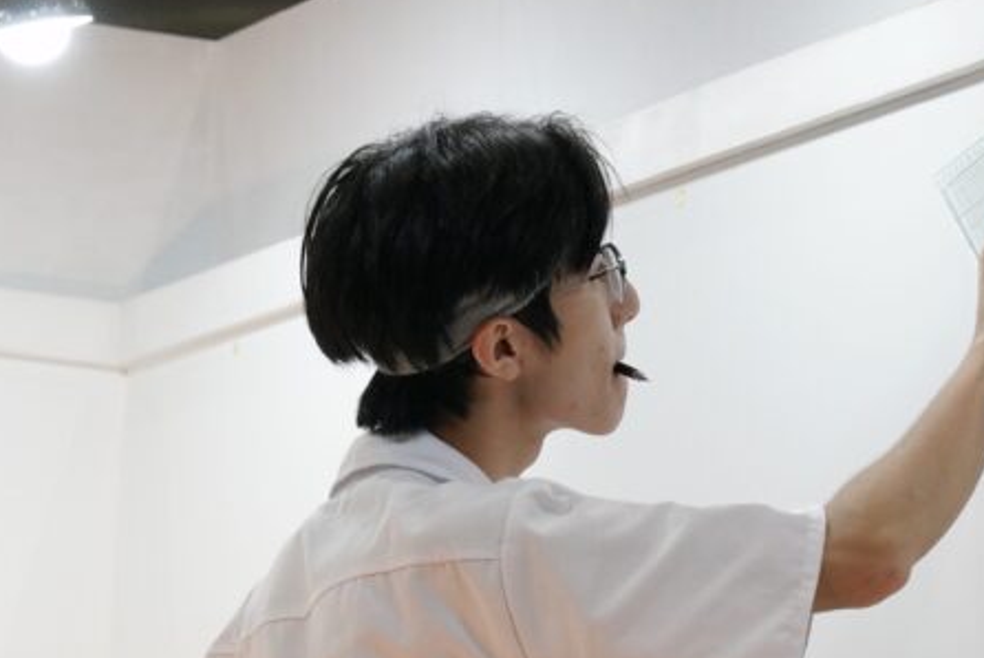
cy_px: 513
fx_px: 6591
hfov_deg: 8.5
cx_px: 763
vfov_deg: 5.7
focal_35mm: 241
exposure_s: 1/800
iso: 5000
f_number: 5.6
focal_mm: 105
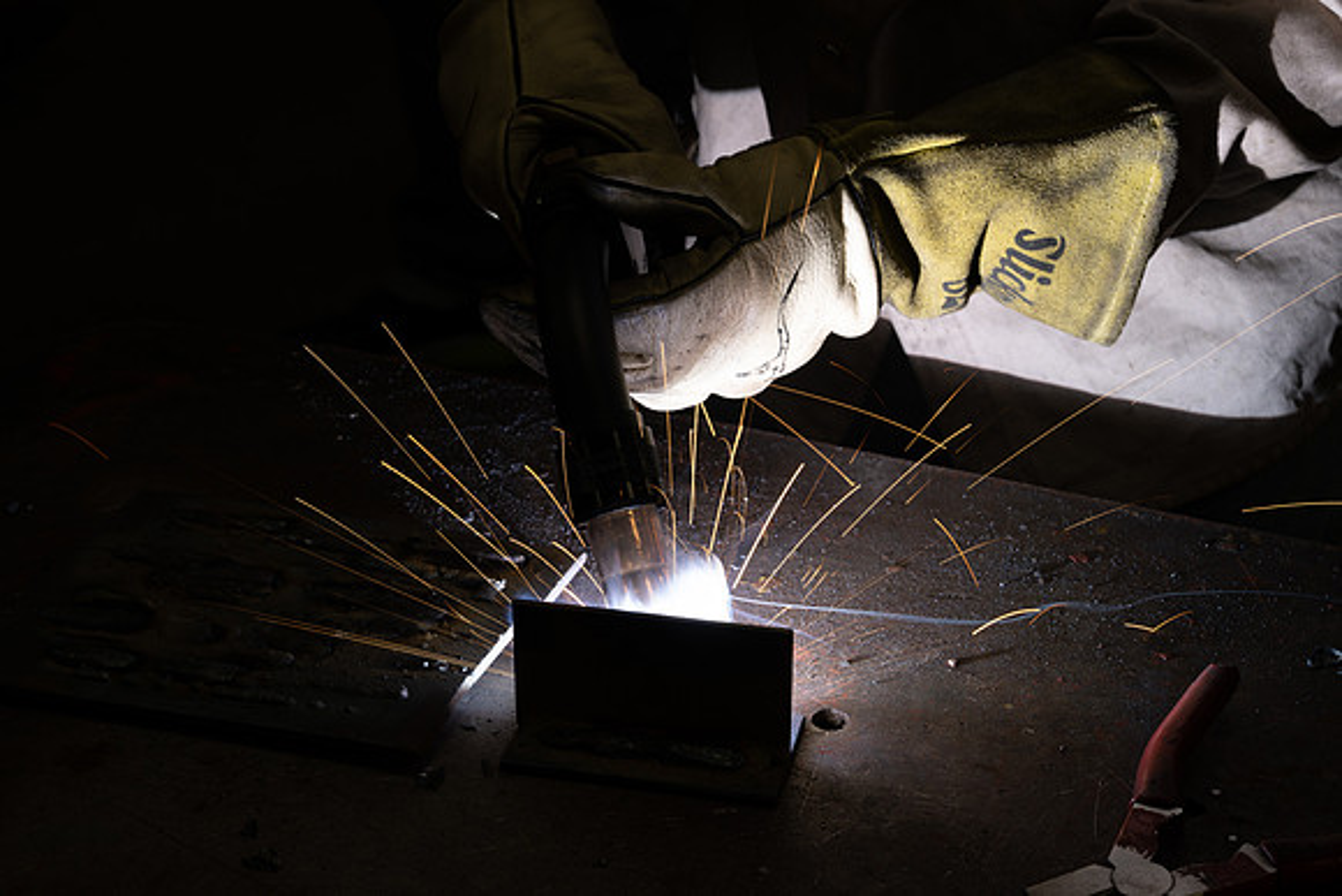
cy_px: 448
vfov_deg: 19.5
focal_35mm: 70
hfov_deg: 28.8
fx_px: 2610
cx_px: 671
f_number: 11
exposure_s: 1/20
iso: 50
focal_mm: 70
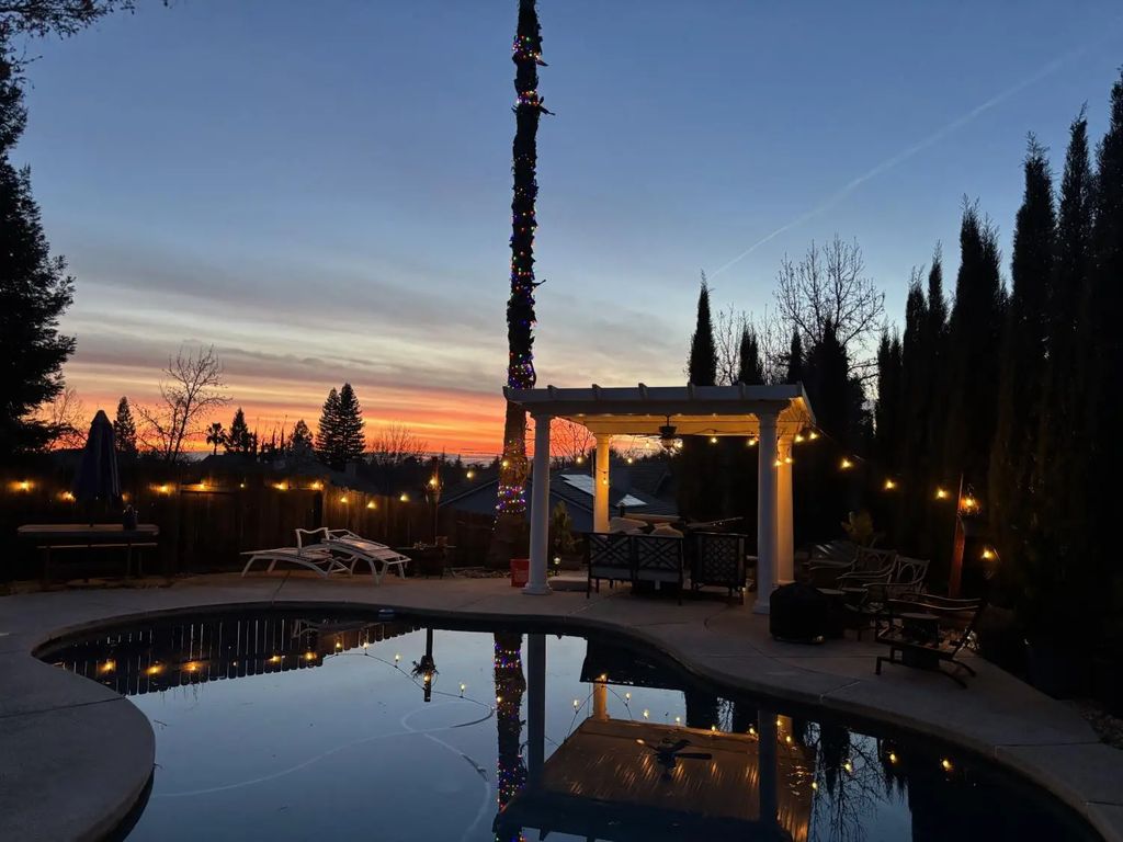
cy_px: 421
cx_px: 562
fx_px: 843
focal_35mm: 26
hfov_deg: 67.3
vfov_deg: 53.1
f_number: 1.6
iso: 320
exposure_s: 1/60
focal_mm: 5.96
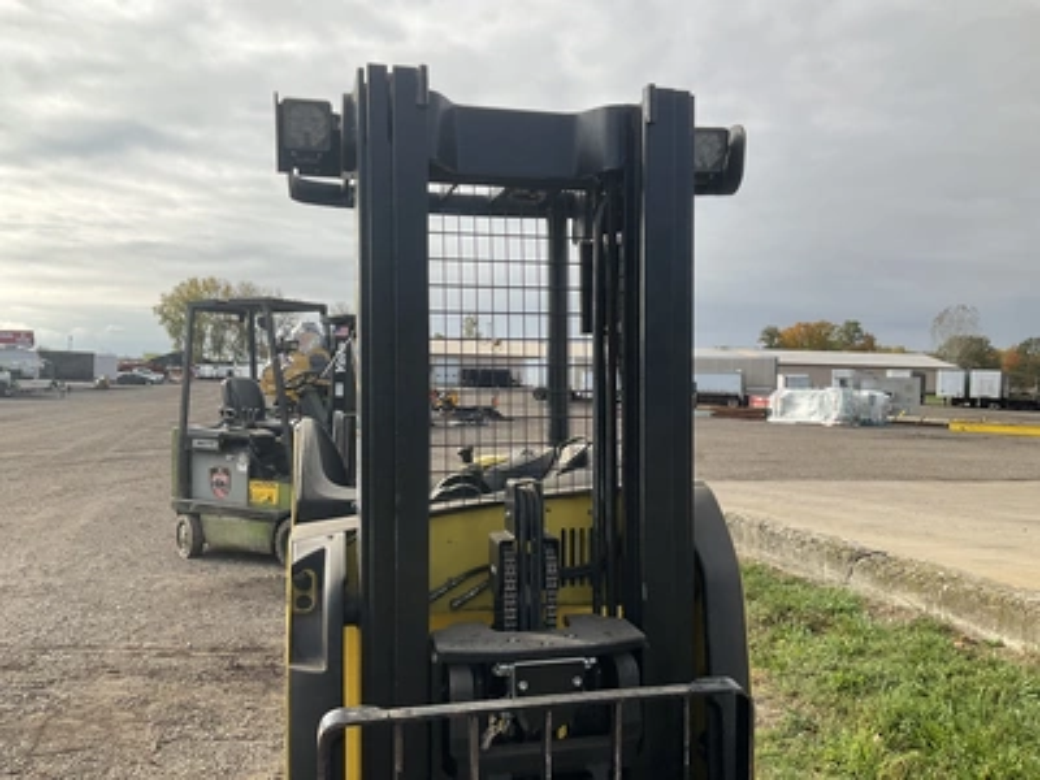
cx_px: 520
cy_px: 390
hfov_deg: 61.7
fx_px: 871
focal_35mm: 29
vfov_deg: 48.2
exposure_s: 1/1168
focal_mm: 3
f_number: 1.8
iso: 25
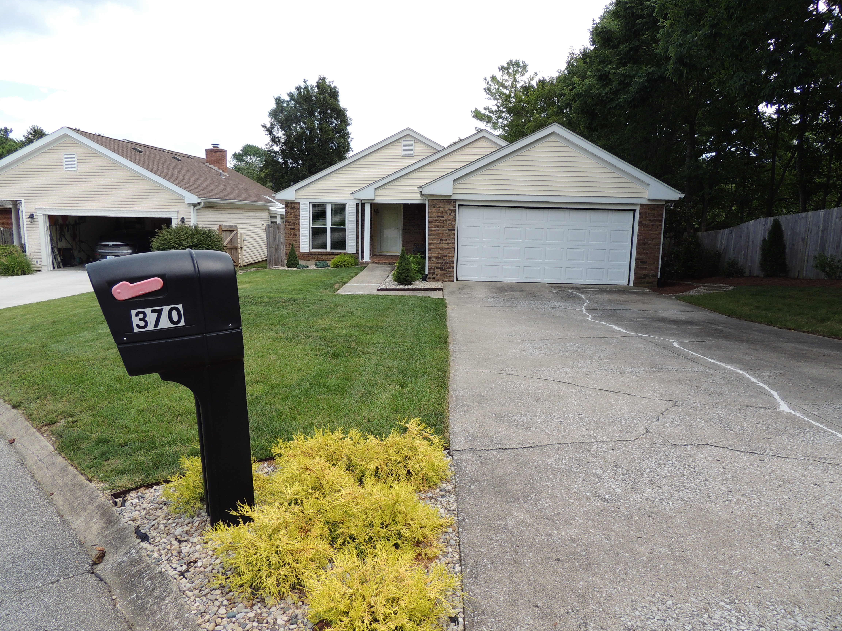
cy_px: 316
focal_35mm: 24
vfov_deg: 56.8
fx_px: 584
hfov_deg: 71.6
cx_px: 421
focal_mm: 4.3
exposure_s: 1/640
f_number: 3
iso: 100
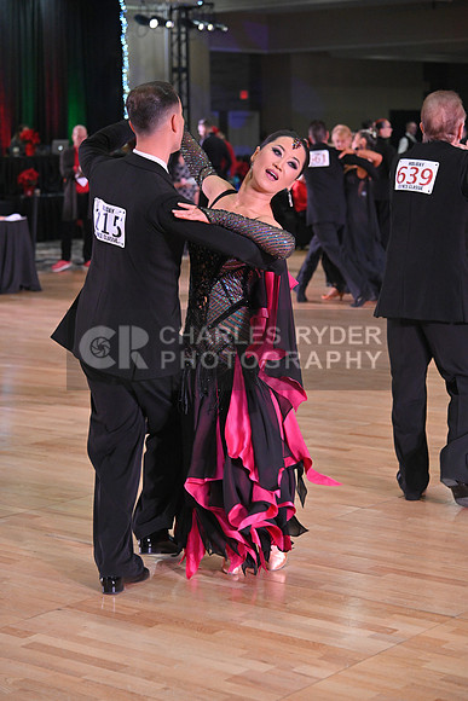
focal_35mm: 82
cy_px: 350
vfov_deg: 24.8
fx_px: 1598
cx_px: 234
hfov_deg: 16.7
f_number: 5
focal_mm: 82
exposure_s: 1/320
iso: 2500
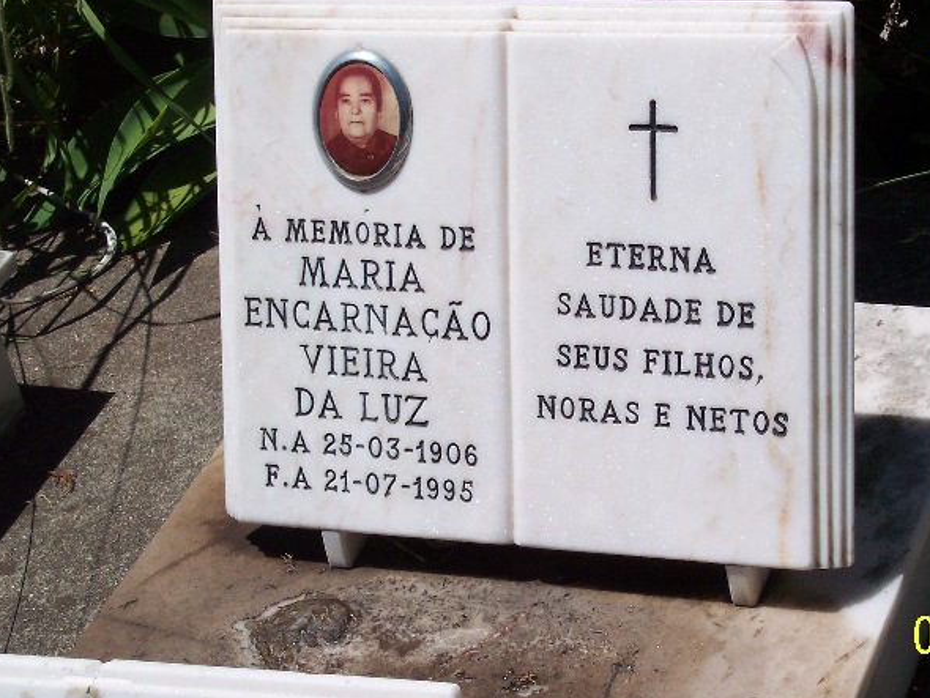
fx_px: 2768
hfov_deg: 19.0
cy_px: 280
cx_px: 590
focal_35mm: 103
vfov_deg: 14.4
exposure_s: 1/1000
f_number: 6.7
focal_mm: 16
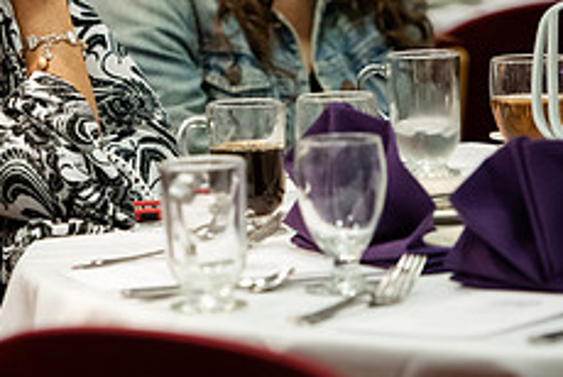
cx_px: 51
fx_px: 5919
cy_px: -33
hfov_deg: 5.4
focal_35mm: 378
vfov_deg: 3.6
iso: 2500
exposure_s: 1/200
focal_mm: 150
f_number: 2.8
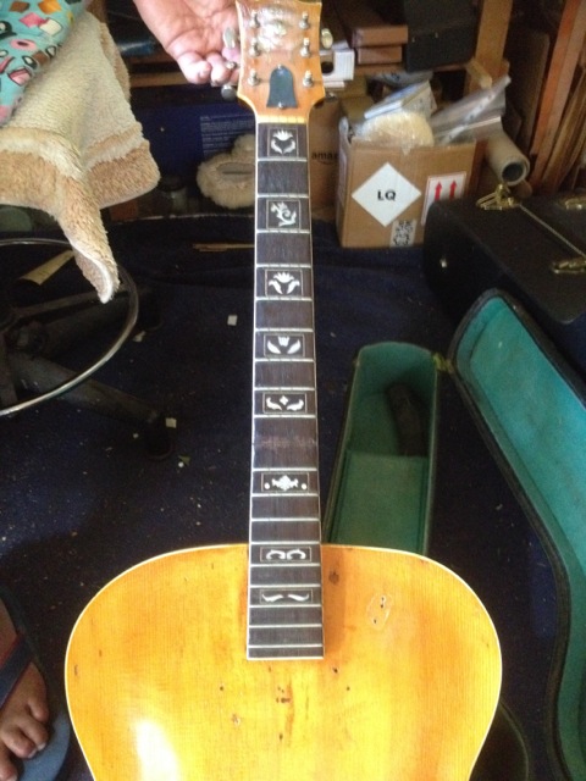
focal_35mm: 35
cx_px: 293
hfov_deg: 40.7
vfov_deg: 52.6
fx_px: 790
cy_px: 390
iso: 800
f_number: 2.4
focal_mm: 4.28
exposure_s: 1/15
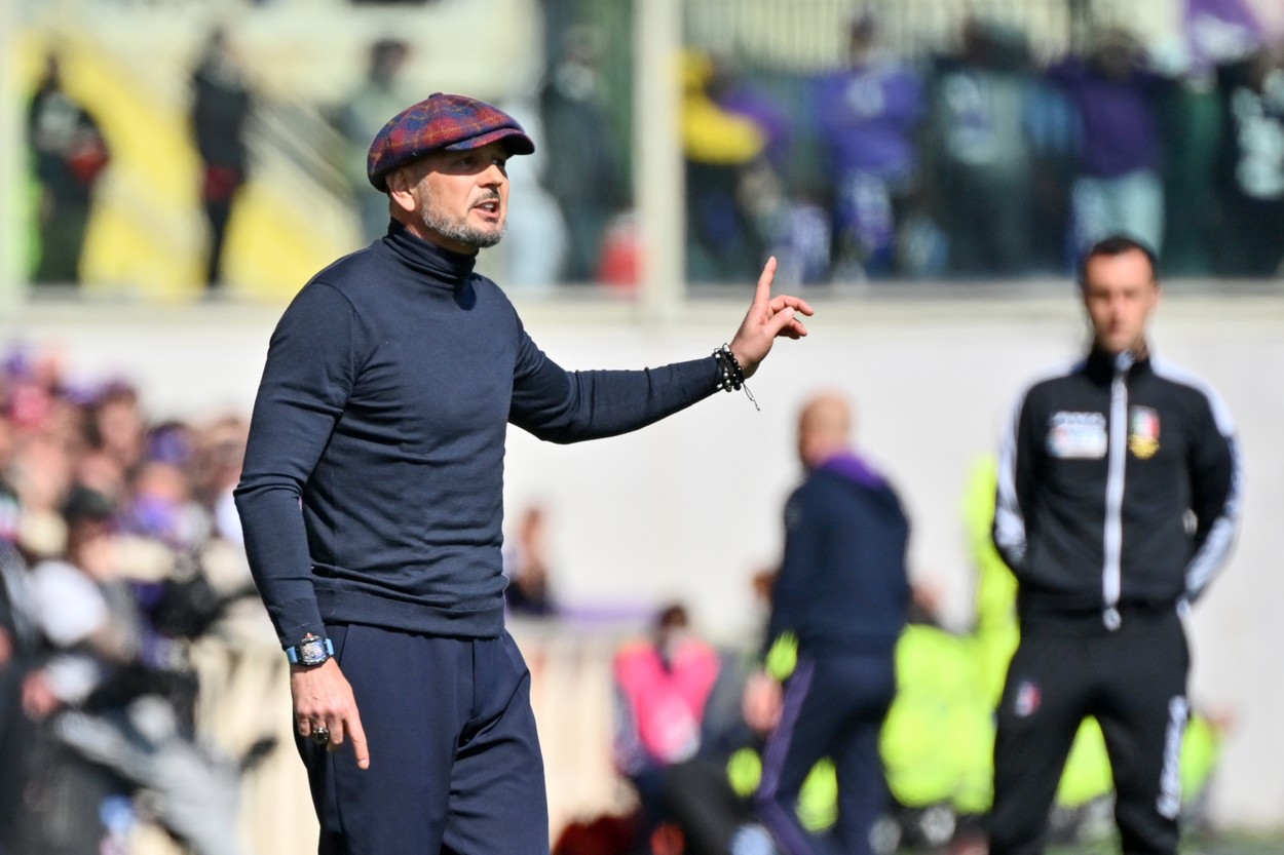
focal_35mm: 400
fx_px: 14264
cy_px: 428
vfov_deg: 3.4
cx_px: 642
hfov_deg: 5.2
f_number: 4
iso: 320
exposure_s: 1/6400
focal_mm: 400
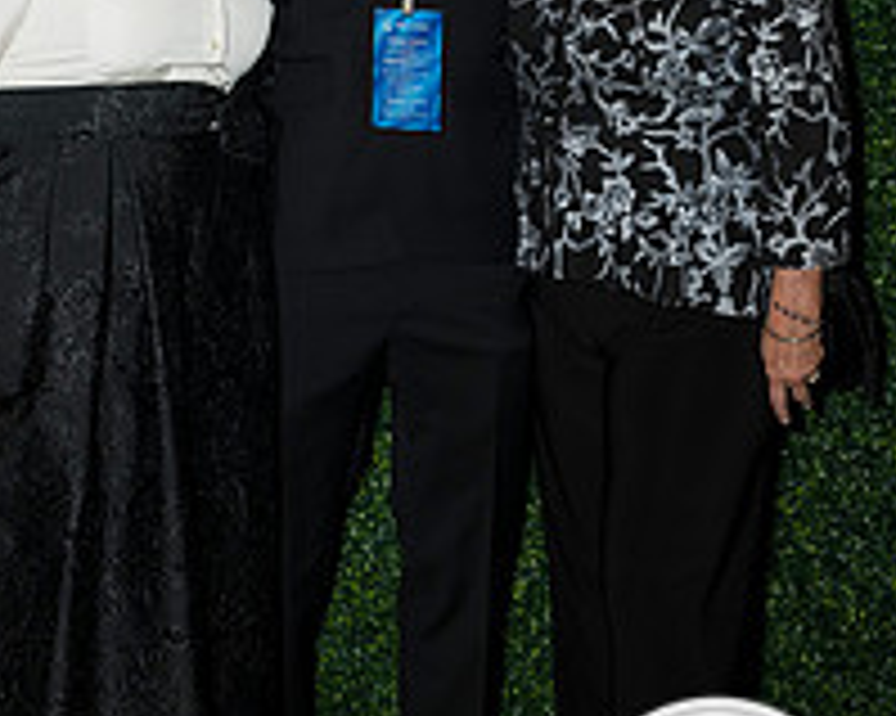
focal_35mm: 87
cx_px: 338
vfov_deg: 17.5
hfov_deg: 21.9
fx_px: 2306
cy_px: 126
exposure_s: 1/160
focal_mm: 41
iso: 800
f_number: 5
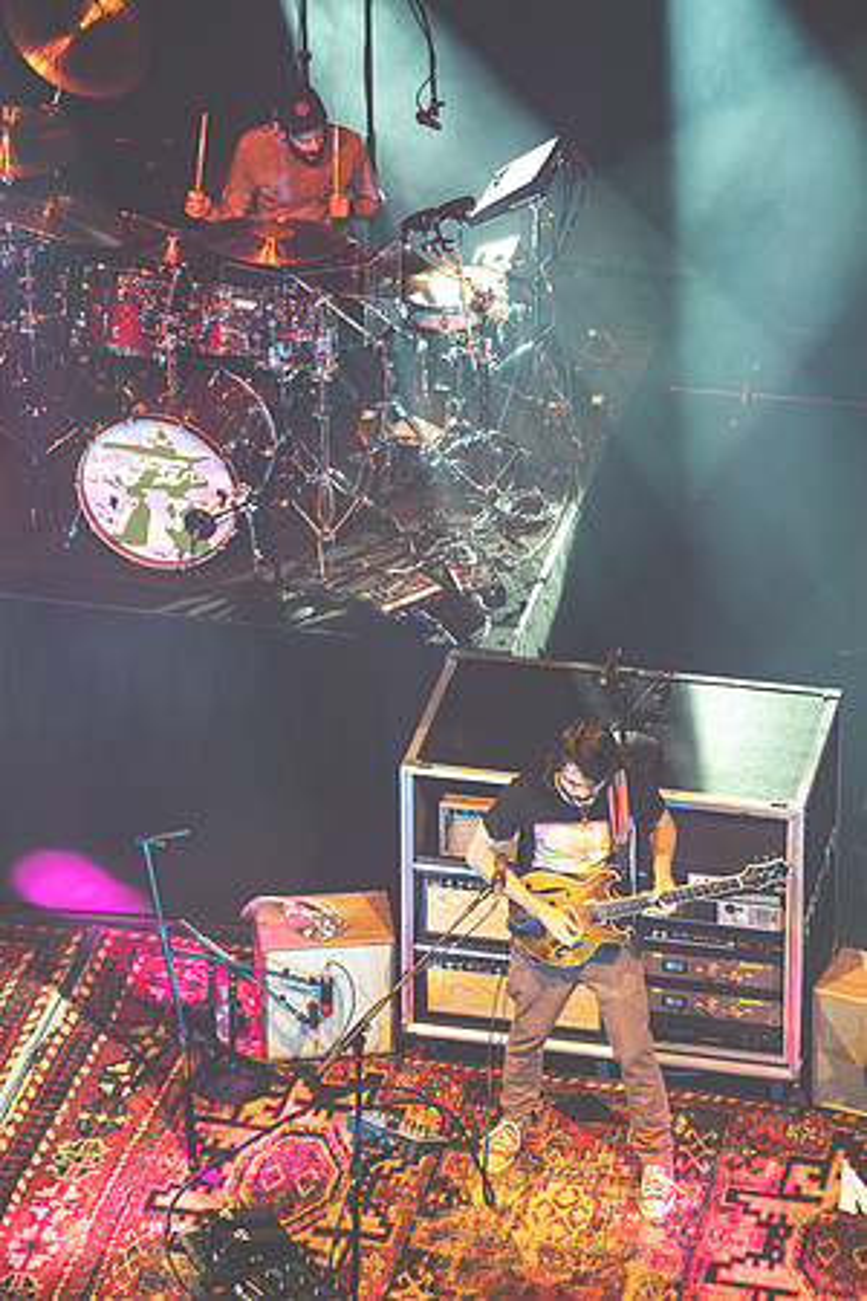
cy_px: 650
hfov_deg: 7.2
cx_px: 434
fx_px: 6863
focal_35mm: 190
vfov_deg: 10.8
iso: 1600
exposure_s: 1/160
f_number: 4
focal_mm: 190
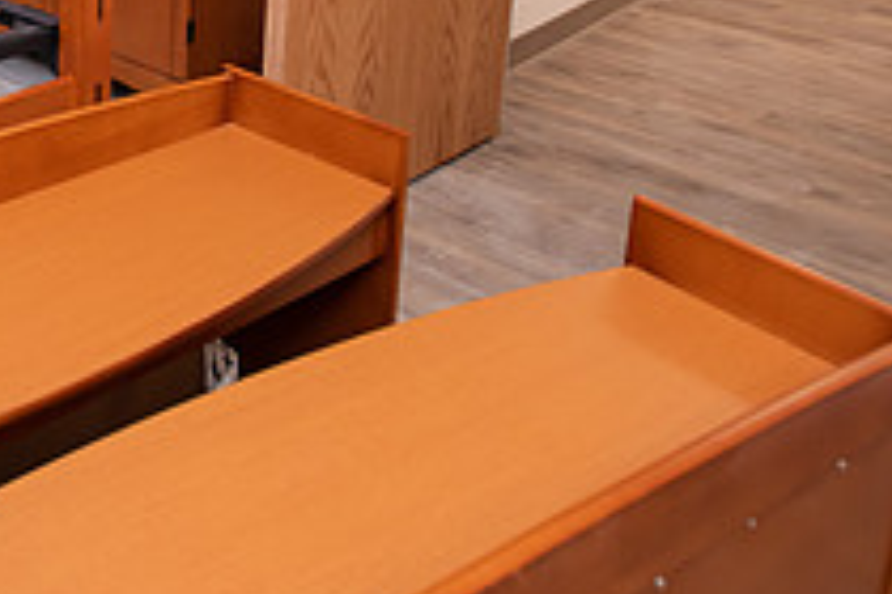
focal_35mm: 47
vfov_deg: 25.2
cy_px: -155
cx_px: -17
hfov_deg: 37.1
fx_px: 1164
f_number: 4
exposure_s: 1/160
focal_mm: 17
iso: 500
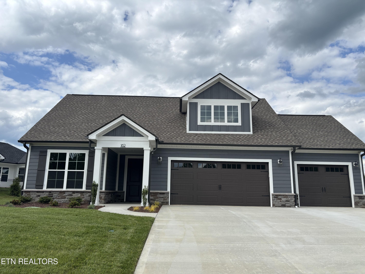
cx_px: 182
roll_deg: -0.8
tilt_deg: +11.9
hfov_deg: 67.3
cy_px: 137
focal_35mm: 26
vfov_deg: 53.1
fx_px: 274
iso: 50
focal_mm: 5.96
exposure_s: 1/3534
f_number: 1.6
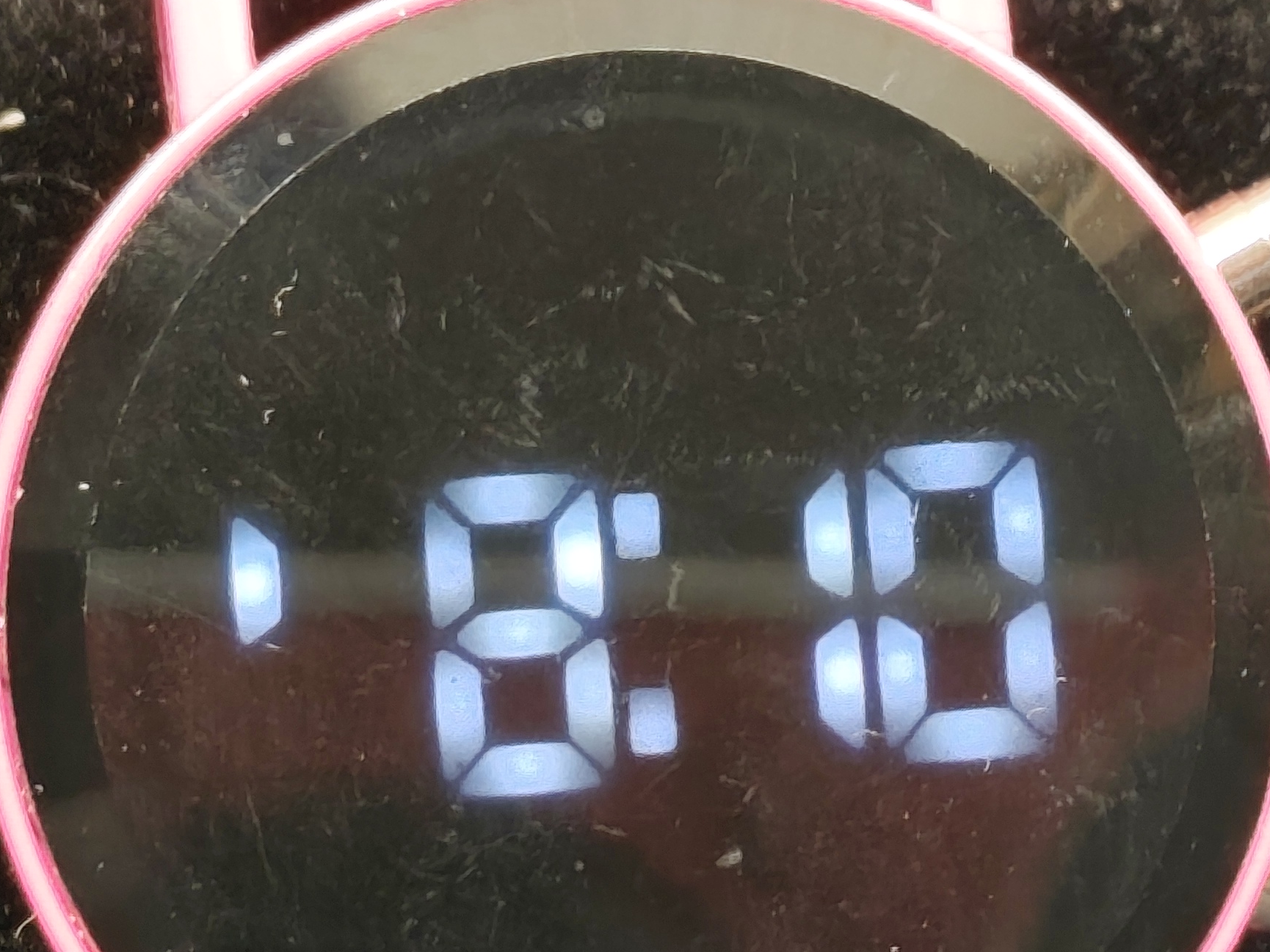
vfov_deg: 6.8
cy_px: 608
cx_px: 685
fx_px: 7960
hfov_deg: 9.1
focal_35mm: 217
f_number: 1.65
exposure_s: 1/50
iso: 320
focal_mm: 6.19
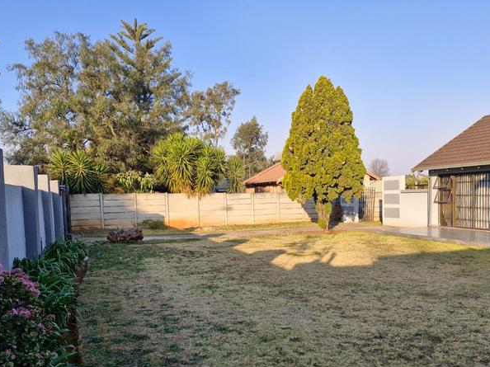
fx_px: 439
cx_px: 282
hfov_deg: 58.1
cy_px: 228
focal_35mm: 31
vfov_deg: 45.1
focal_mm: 5.54
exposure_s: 1/622
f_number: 1.8
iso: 50
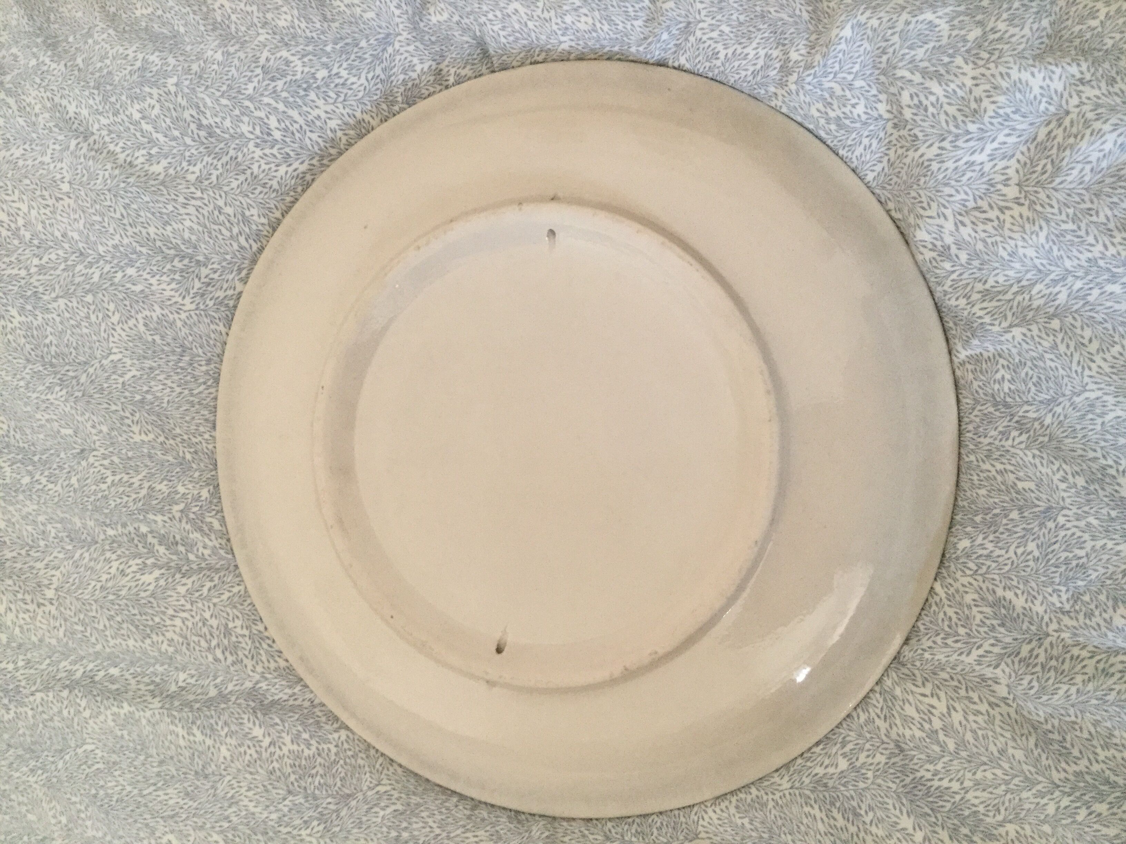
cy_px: 422
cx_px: 563
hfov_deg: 58.4
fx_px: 1008
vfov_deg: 45.4
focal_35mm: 31
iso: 200
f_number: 2.4
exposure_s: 1/33
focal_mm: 3.3
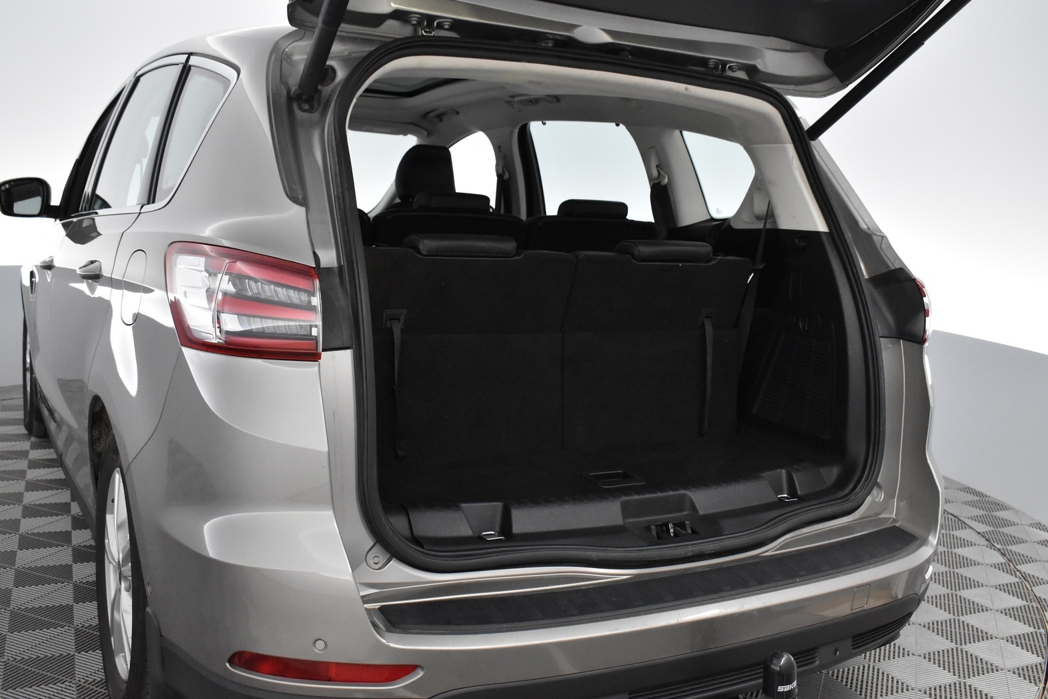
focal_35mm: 34
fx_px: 990
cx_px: 511
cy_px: 356
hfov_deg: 55.8
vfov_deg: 38.9
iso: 3200
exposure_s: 1/125
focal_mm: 22
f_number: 5
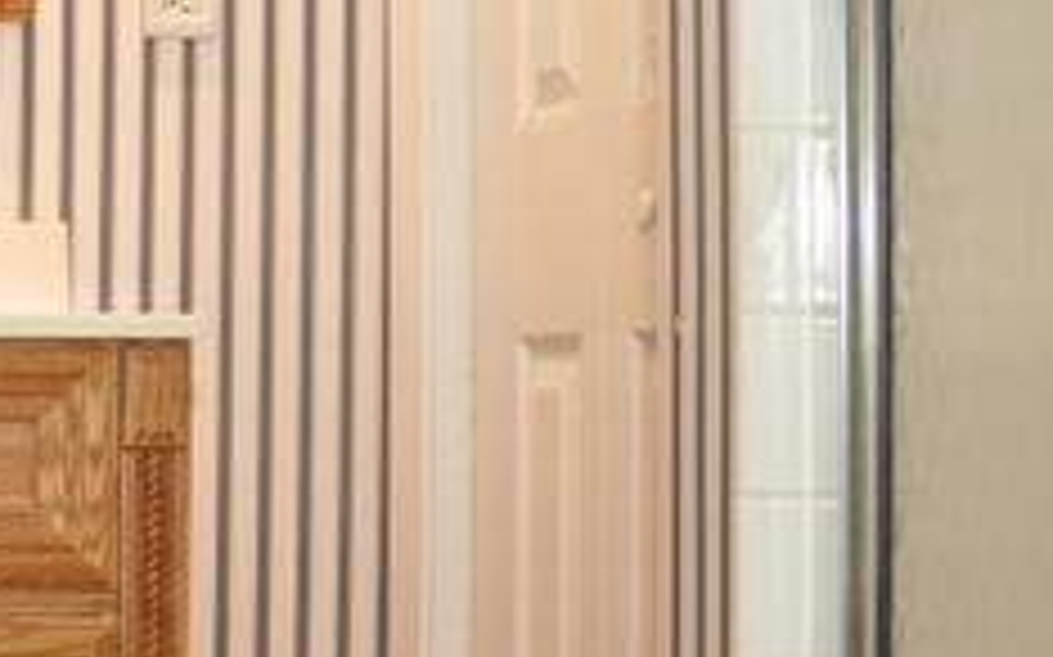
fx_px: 4790
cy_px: 324
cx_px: -531
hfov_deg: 12.0
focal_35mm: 167
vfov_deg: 7.8
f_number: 4
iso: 800
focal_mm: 32
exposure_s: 1/60
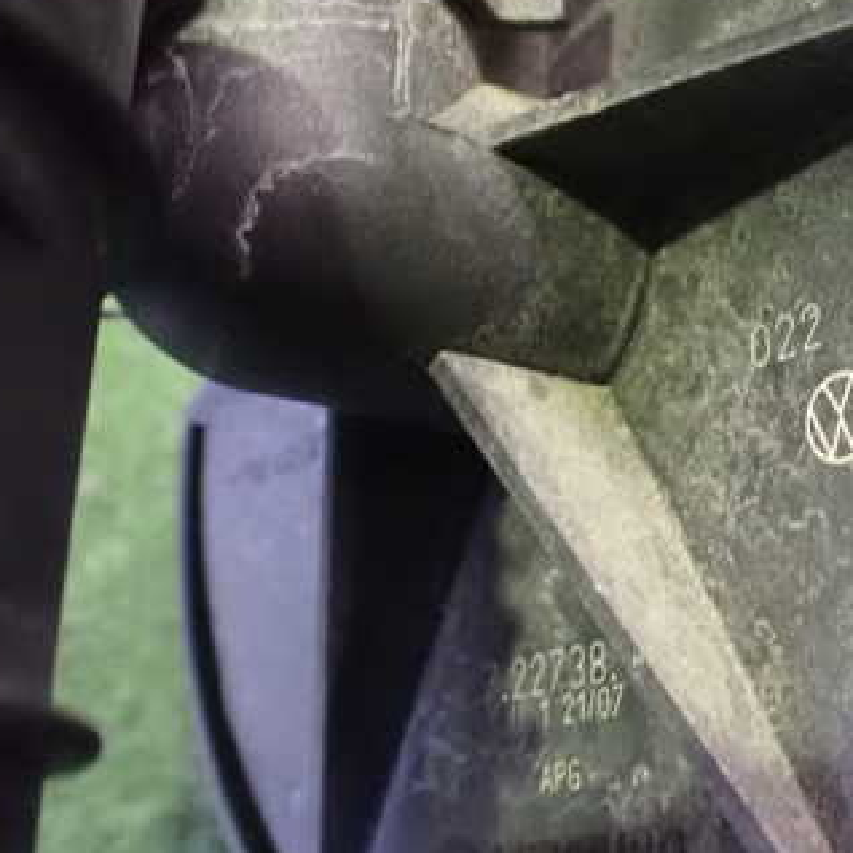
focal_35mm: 50
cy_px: 392
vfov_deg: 34.0
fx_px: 1394
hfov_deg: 32.4
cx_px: 762
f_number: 2.3
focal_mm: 5.4
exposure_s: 1/30
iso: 1600
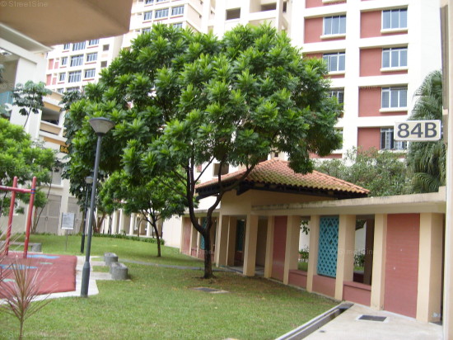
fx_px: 458
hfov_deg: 52.6
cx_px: 226
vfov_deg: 40.7
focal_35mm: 35
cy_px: 170
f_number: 7.1
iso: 80
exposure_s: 1/60
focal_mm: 5.8
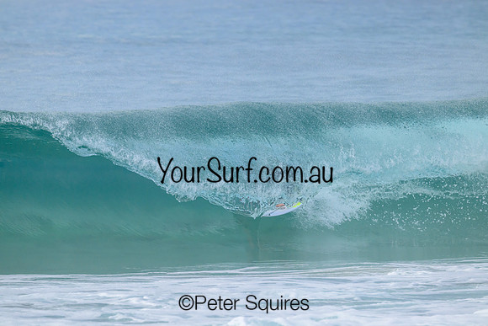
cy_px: 163
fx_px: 7321
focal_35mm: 540
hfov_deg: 3.8
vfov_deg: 2.5
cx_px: 244
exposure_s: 1/2000
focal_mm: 540
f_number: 11
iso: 1600
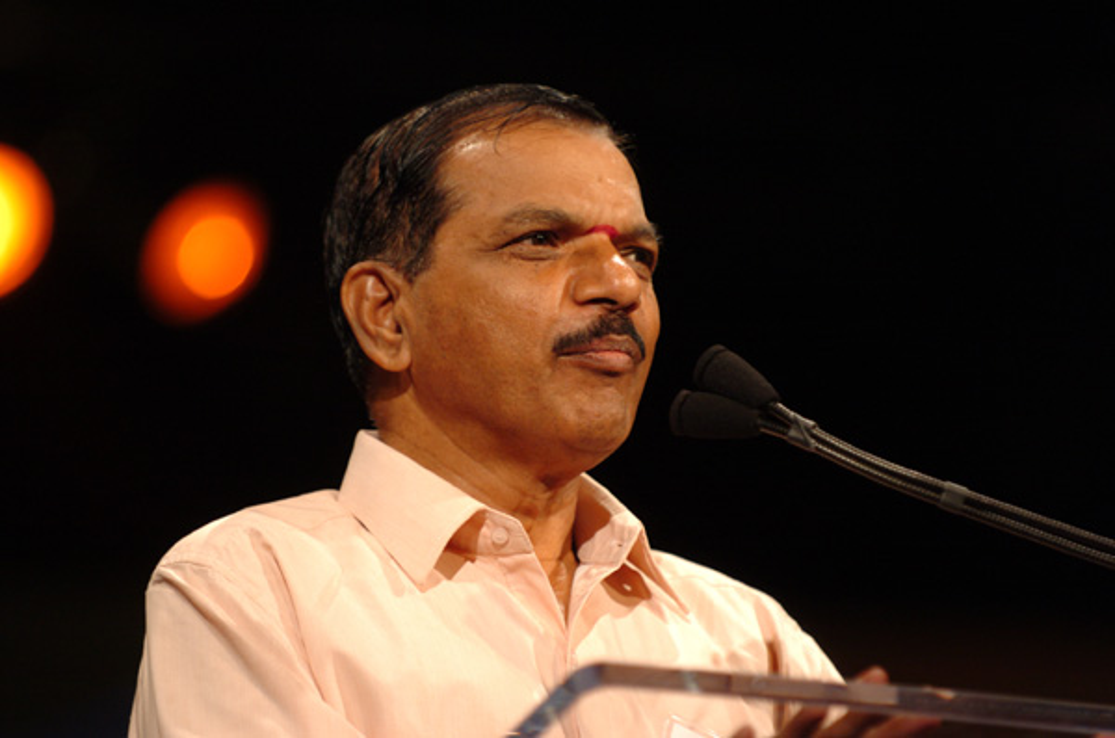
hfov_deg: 6.9
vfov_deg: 4.6
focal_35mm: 300
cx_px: 558
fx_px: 9270
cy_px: 369
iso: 400
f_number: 2.8
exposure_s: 1/160
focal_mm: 200
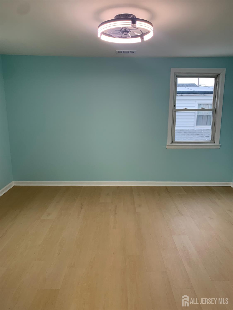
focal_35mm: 26
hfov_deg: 53.1
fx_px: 233
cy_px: 155
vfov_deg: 67.3
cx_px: 116
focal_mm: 4.25
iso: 80
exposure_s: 1/60
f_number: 1.8
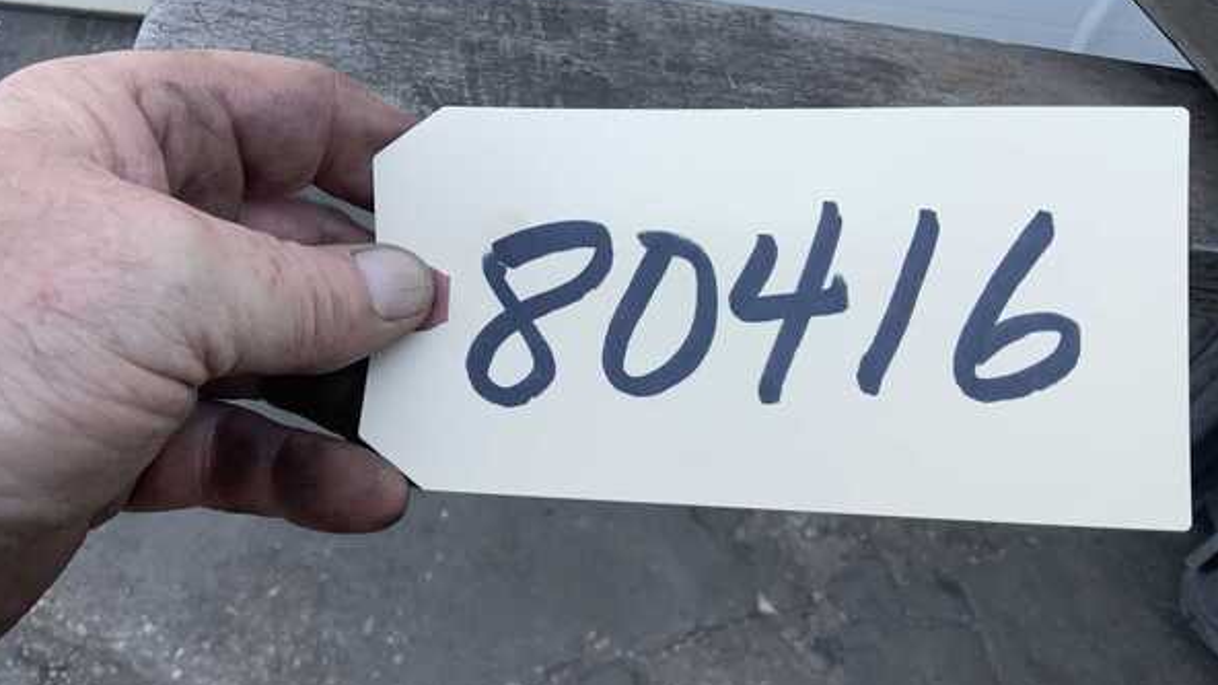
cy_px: 370
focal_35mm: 32
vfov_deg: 36.7
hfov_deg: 61.0
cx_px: 605
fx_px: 1033
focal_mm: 3
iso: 16
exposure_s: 1/178
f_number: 1.8
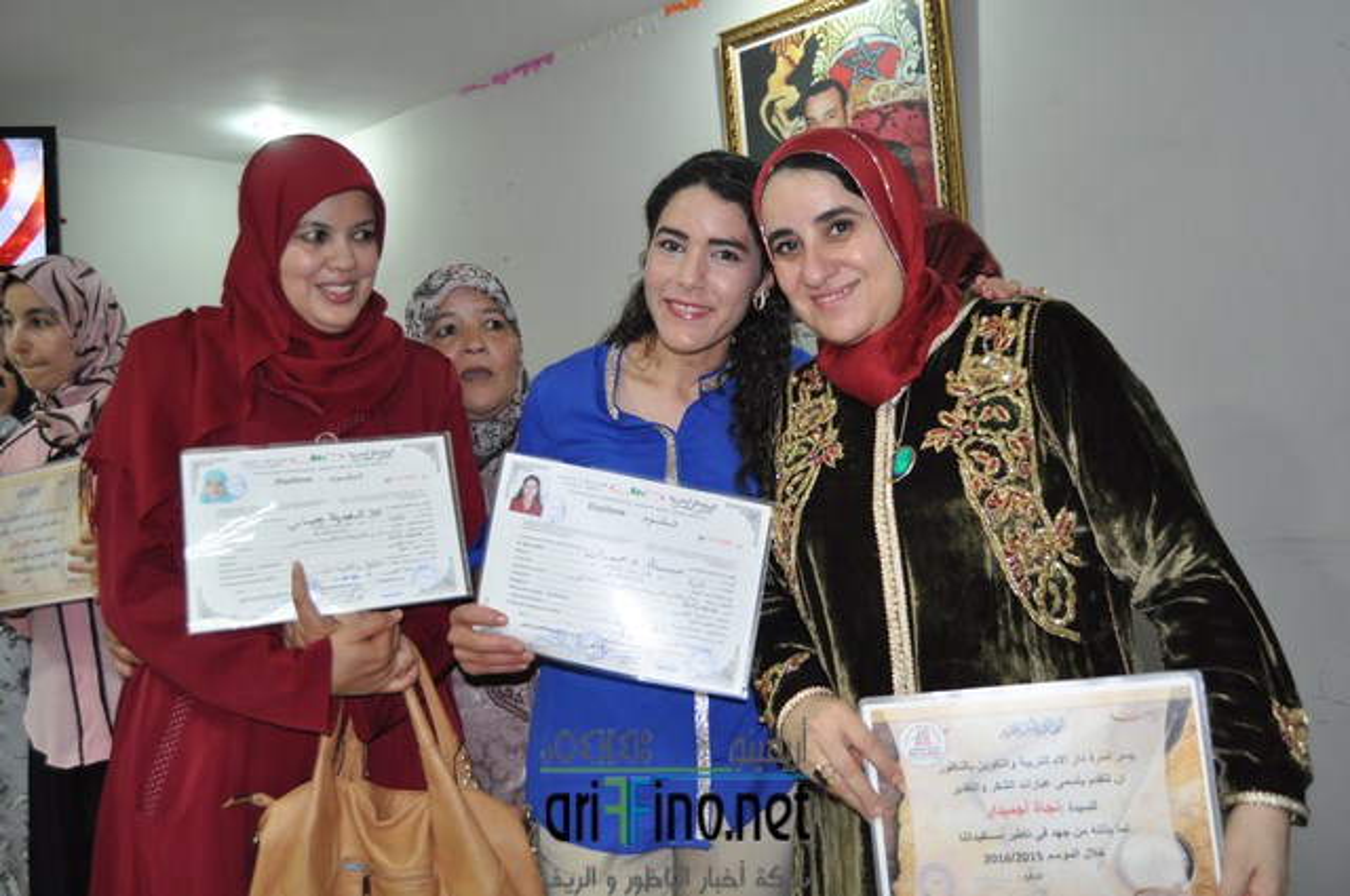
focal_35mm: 30
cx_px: 675
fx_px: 1124
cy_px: 448
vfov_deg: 43.5
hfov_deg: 62.0
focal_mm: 20
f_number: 3.5
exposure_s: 1/60
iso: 800
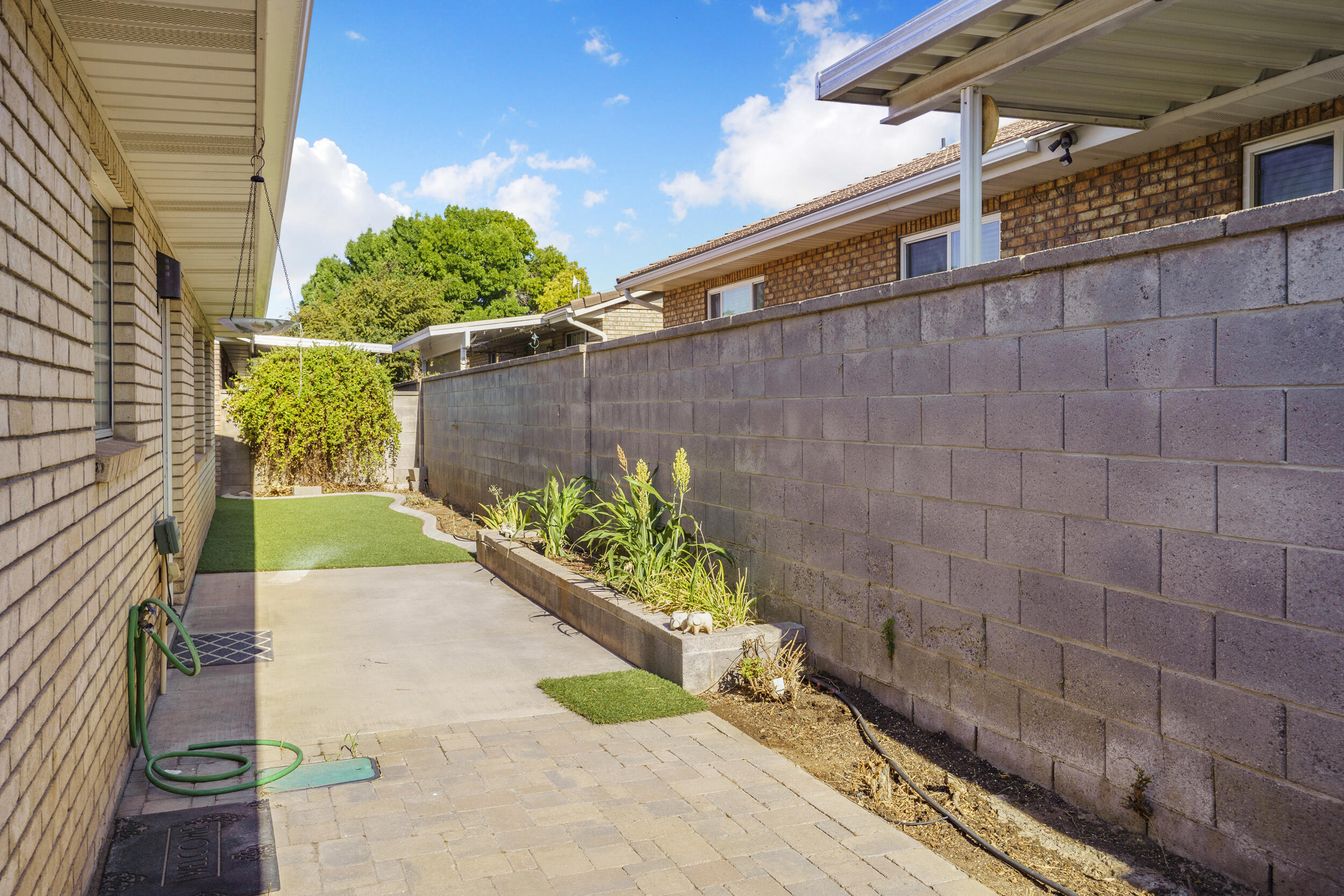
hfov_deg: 65.5
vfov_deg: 46.4
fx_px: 1045
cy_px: 448
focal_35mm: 28
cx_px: 672
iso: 200
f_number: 9
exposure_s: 1/250
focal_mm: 28
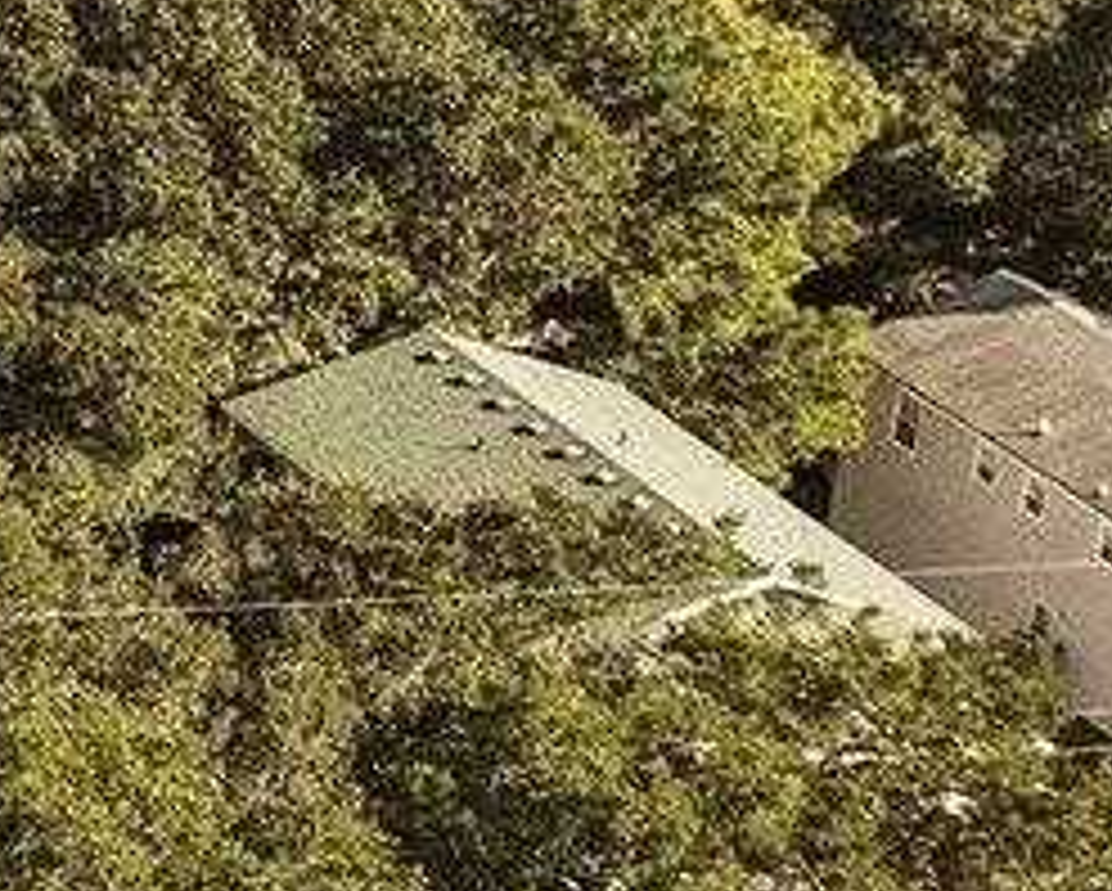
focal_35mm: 194
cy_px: -292
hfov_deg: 8.1
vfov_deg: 7.9
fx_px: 6390
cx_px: -2517
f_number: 2.8
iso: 110
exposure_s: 1/3200
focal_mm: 12.29
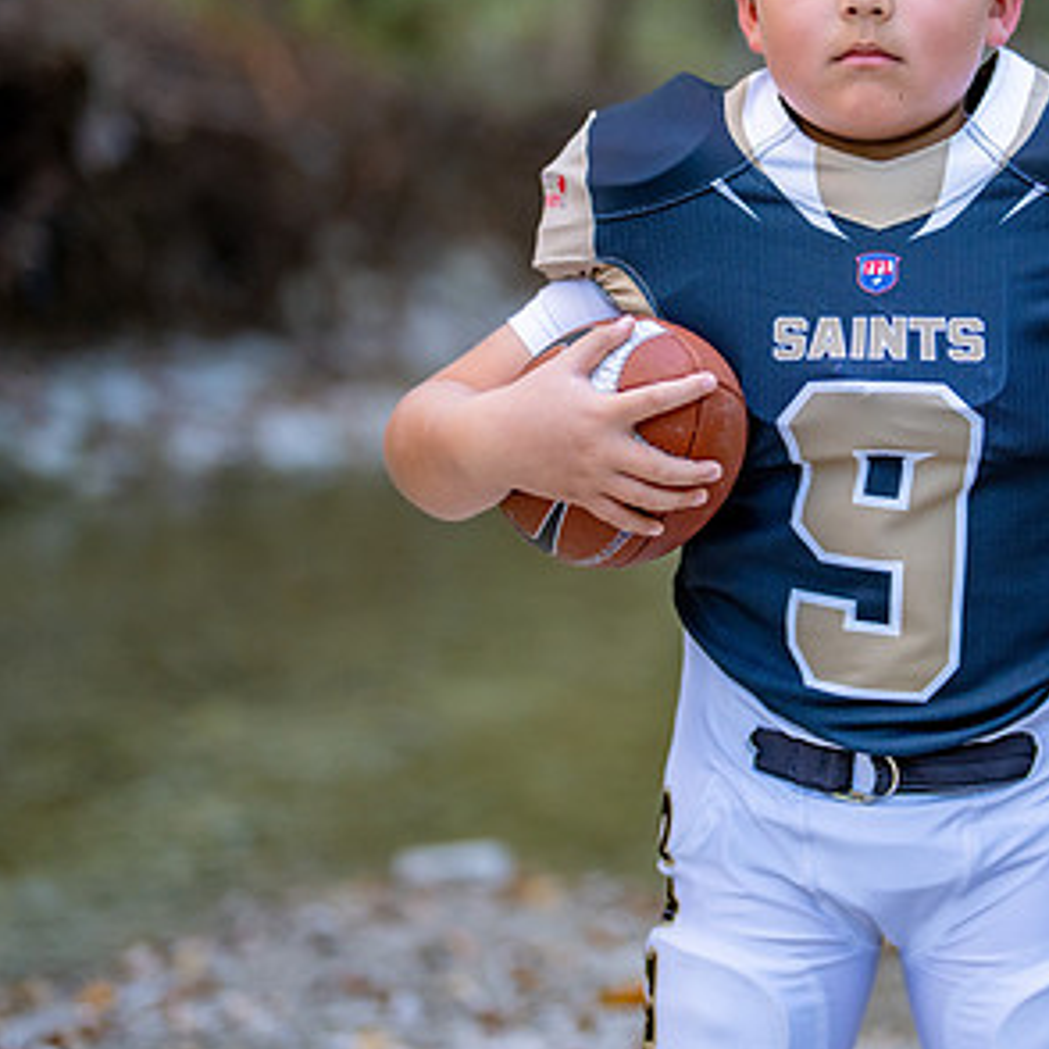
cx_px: 916
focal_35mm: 97
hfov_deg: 17.7
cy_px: 338
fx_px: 3326
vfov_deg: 17.9
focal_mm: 50
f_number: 1.2
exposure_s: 1/500
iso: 500
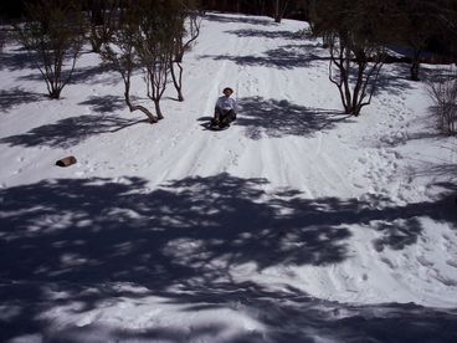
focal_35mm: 39
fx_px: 515
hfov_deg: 47.9
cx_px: 228
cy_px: 172
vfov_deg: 36.8
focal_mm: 8
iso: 100
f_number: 5.6
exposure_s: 1/1000
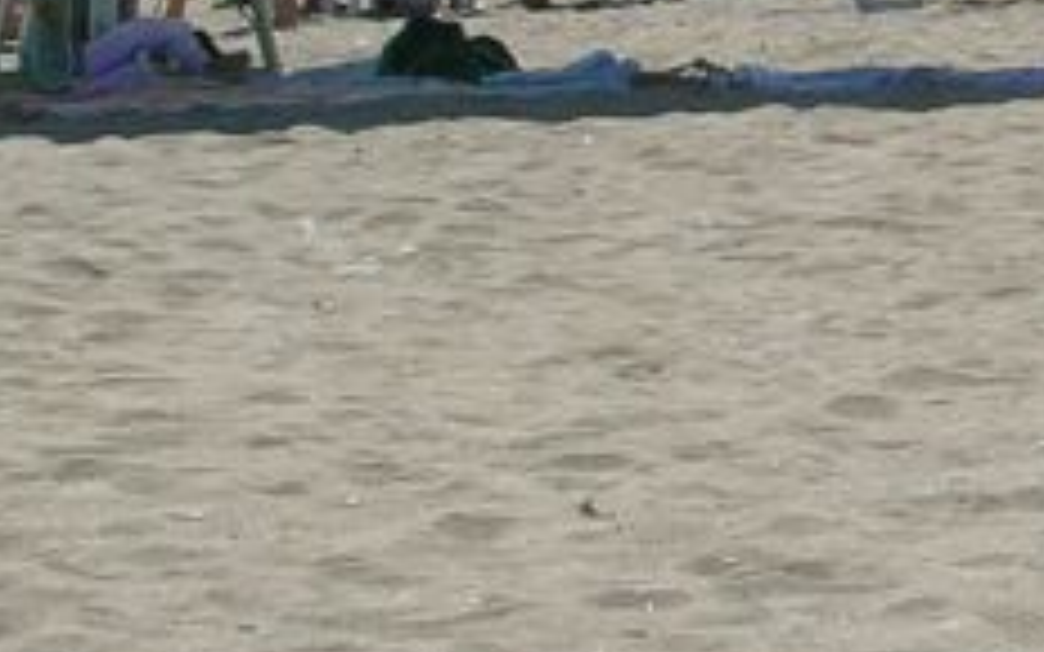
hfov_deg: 7.7
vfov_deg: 4.9
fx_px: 7654
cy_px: -72
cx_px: 1606
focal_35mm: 269
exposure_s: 1/572
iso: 50
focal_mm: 7.7
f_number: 5.4
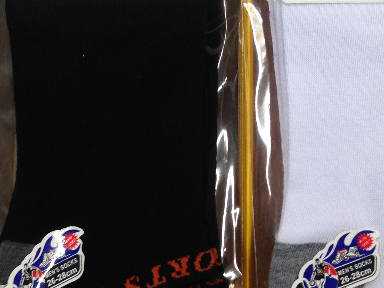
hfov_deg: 24.7
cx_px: 204
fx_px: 877
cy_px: 55
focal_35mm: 79
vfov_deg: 18.5
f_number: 2.4
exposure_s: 1/20
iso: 80
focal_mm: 4.12
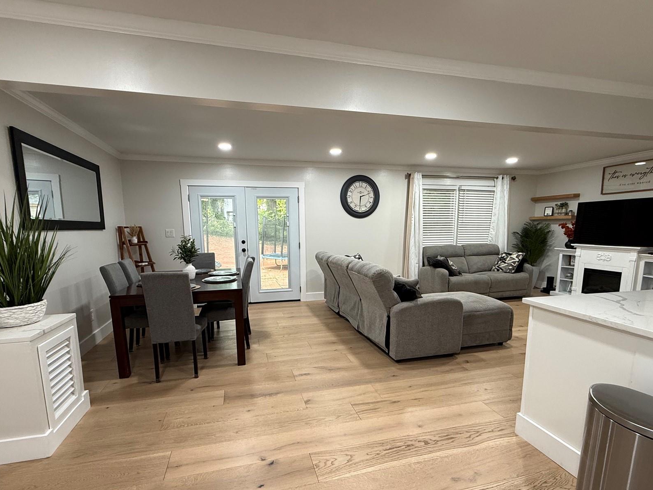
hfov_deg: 87.7
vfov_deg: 71.2
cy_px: 280
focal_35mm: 18
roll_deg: +0.6
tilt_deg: -8.5
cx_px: 329
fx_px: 340
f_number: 2.2
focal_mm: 2.22
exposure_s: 1/60
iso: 160
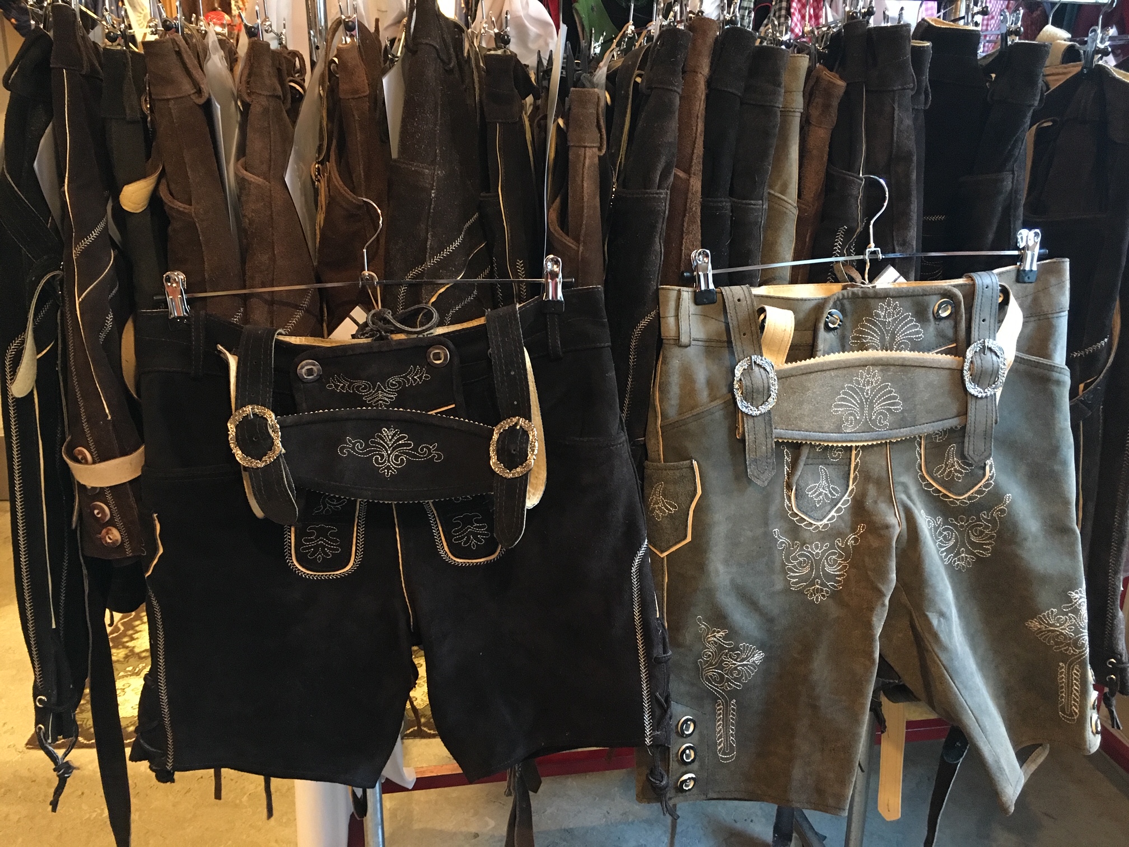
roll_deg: -1.4
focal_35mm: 29
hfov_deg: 61.7
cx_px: 564
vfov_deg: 48.2
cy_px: 424
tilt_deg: -17.4
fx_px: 946
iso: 400
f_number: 2.2
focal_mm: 4.15
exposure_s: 1/17
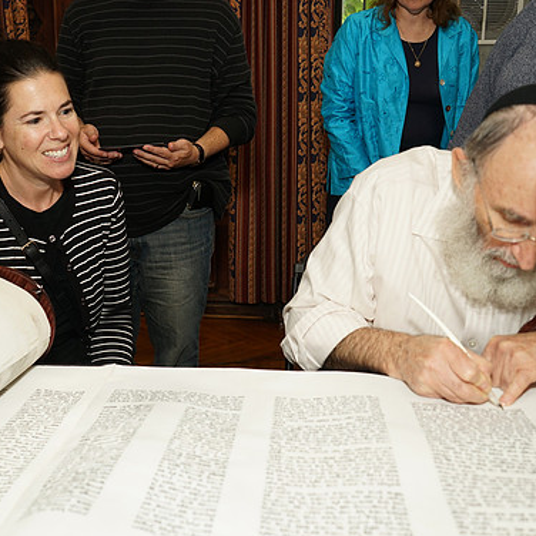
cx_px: 244
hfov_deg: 43.8
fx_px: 666
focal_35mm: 38
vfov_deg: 43.9
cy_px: 272
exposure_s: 1/80
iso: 500
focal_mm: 29
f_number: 4.5
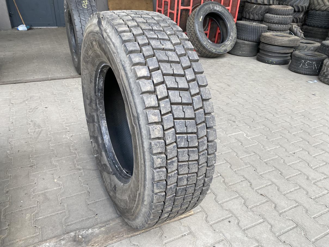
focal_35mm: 26
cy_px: 124
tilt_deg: -25.4
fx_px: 247
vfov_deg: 53.1
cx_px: 164
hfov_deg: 67.3
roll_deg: -2.2
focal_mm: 4.25
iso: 32
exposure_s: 1/266
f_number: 1.8
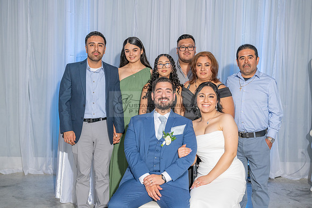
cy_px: 104
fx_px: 407
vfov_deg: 28.7
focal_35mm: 47
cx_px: 156
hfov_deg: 41.9
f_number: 5.6
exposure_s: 1/160
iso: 800
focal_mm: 47
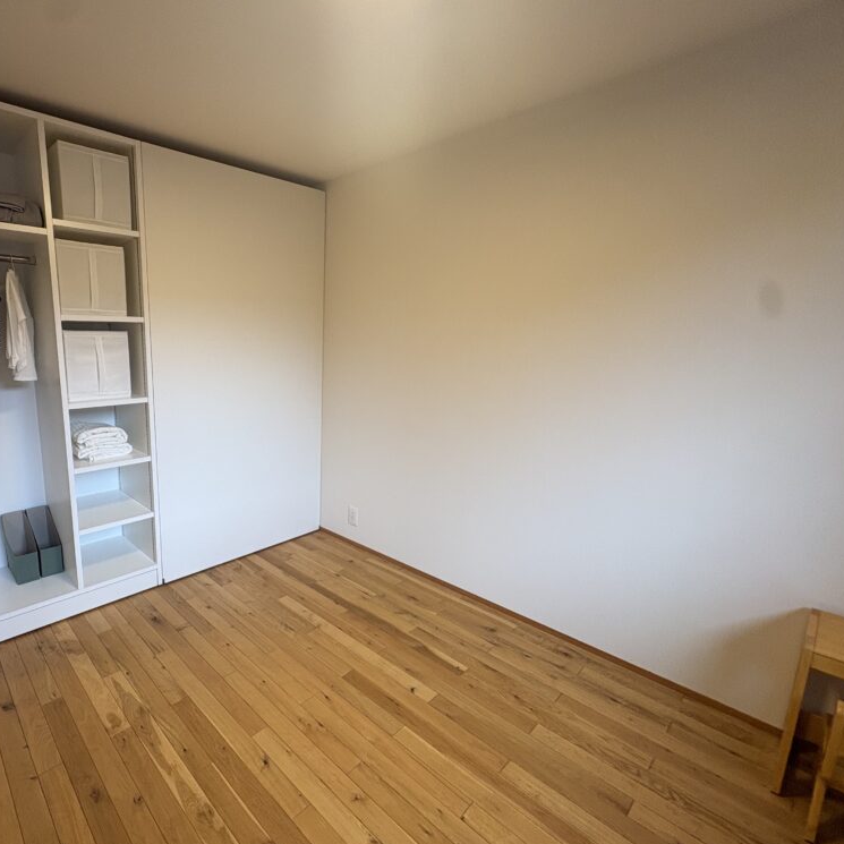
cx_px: 279
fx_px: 469
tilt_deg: -9.9
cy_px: 426
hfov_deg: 81.0
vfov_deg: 84.0
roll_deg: +0.6
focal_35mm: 17
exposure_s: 1/120
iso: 100
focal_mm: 2.22
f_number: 2.2
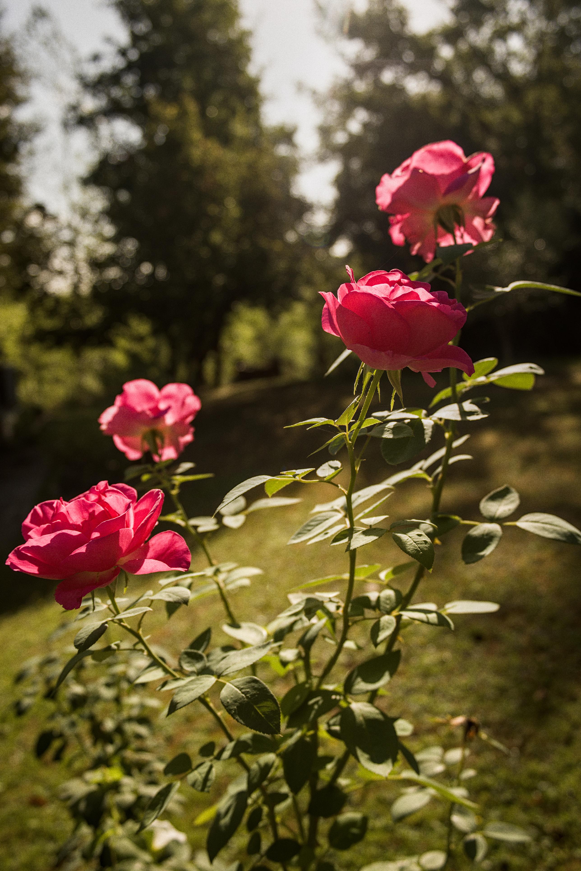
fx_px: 702
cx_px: 290
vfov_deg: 63.7
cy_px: 436
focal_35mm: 29
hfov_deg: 45.0
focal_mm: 19.6
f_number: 3.1
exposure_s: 1/1000
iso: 125
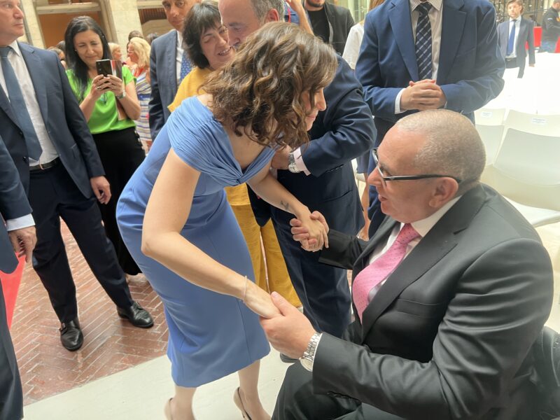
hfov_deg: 67.3
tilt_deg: -19.4
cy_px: 210
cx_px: 280
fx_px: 421
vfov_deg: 53.1
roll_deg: +5.7
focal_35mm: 26
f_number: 1.5
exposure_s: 1/91
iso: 125
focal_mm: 5.7
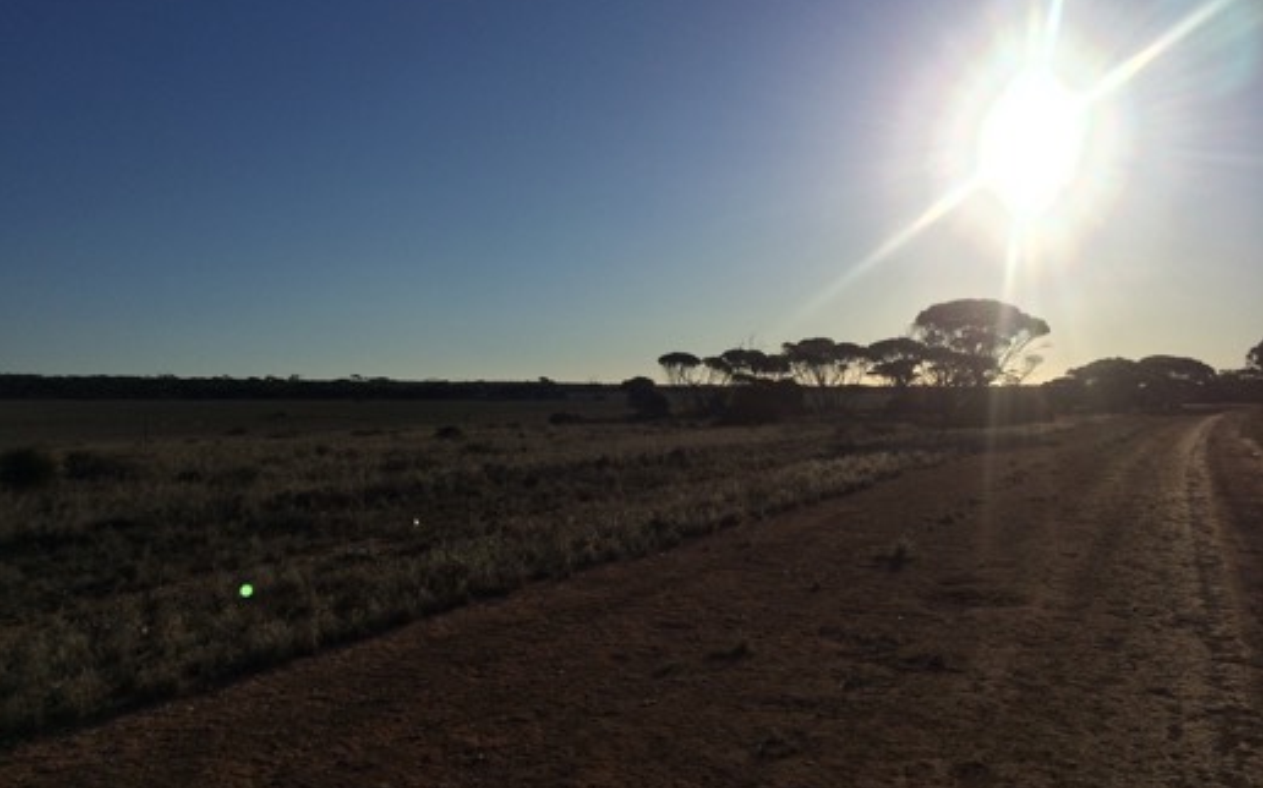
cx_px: 634
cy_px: 382
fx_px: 1067
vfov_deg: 40.6
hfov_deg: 61.3
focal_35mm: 31
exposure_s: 1/8264
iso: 32
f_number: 2.2
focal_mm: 4.15
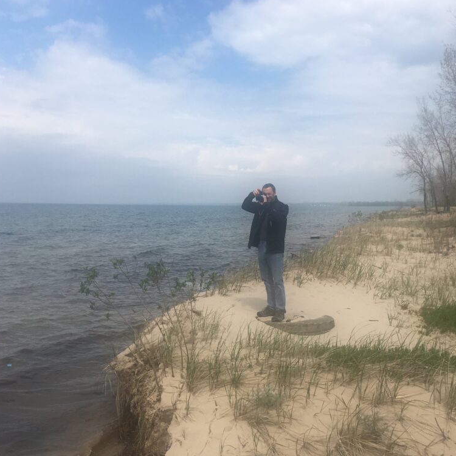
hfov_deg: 47.2
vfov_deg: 46.6
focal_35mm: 35
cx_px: 226
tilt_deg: -8.3
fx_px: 522
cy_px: 295
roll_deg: +0.7
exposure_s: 1/2481
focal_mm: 4.15
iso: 25
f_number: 2.2
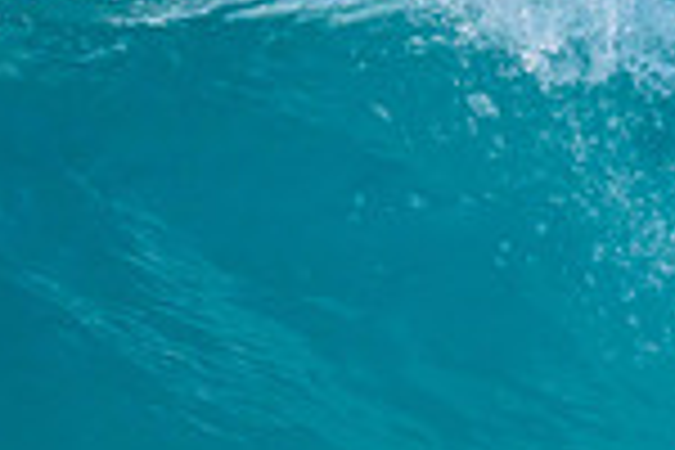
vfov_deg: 0.4
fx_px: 59283
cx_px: 1256
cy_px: 376
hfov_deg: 0.7
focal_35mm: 3162
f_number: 11
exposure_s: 1/2000
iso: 1100
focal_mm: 800
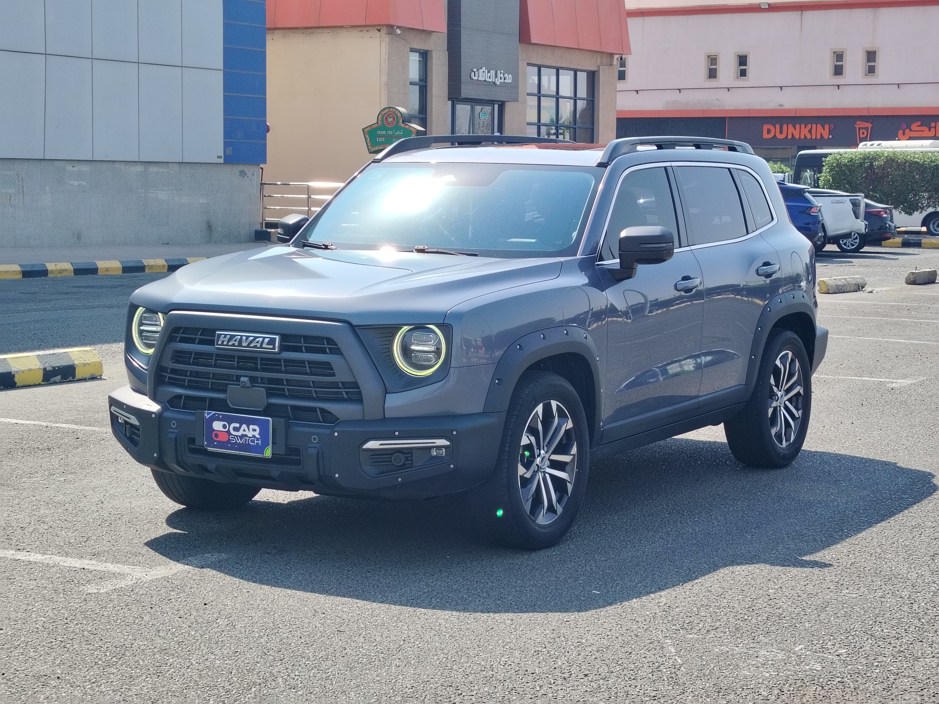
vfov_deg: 20.7
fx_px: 1926
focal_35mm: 71
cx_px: 470
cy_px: 352
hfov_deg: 27.4
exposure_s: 1/782
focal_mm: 5.25
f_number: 1.75
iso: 100
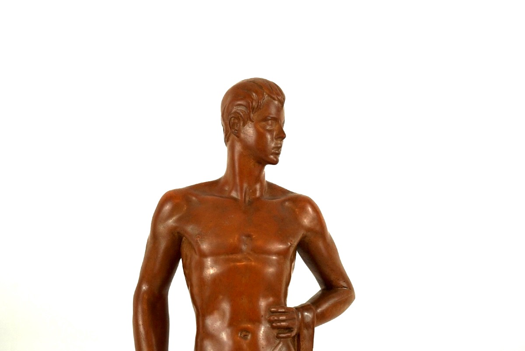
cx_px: 262
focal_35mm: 174
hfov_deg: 11.8
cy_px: 176
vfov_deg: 7.9
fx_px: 2539
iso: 250
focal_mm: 116
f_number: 5.6
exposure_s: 1/200
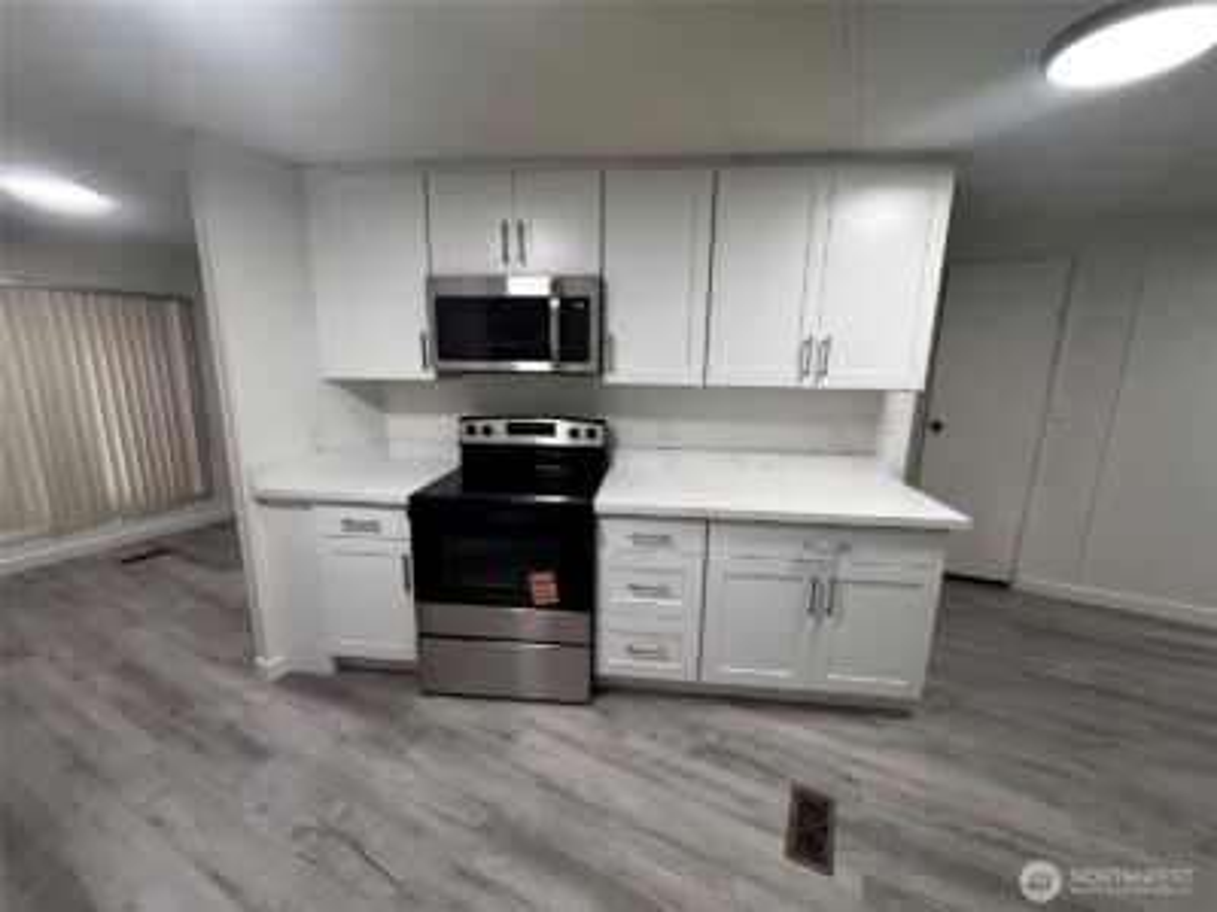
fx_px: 492
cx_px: 608
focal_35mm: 14
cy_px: 456
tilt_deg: -11.9
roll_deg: -0.3
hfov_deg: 102.1
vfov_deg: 85.7
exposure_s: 1/120
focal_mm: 2.22
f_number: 2.2
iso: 250
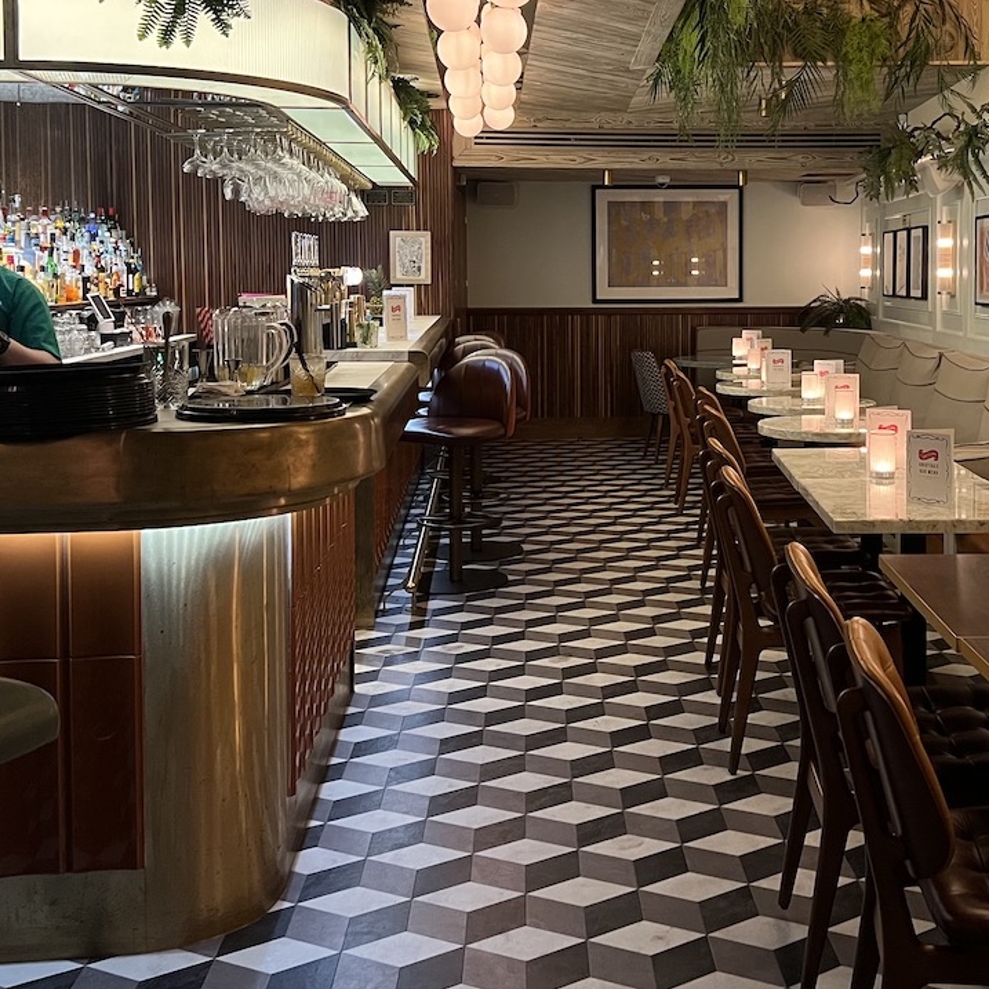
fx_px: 1325
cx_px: 633
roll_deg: +0.4
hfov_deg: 40.6
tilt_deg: -4.2
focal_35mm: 41
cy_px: 338
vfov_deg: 40.5
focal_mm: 5.7
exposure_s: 1/40
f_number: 1.5
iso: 500
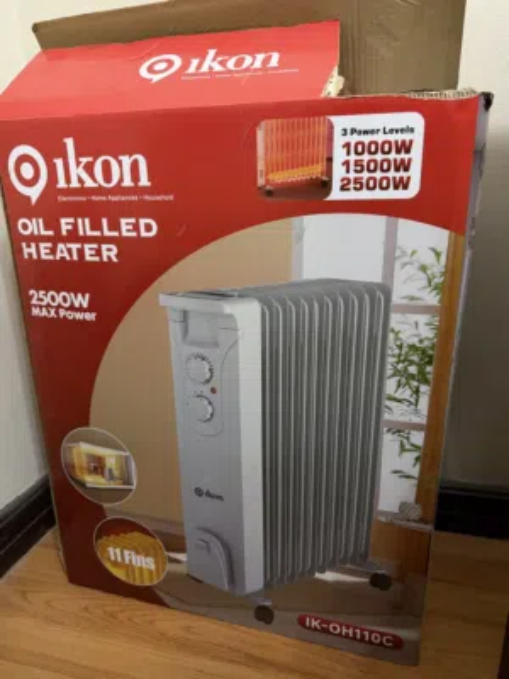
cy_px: 340
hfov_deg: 56.8
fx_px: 471
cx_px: 254
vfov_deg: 71.6
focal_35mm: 24
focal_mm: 6.76
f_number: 1.78
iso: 1000
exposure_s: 1/40
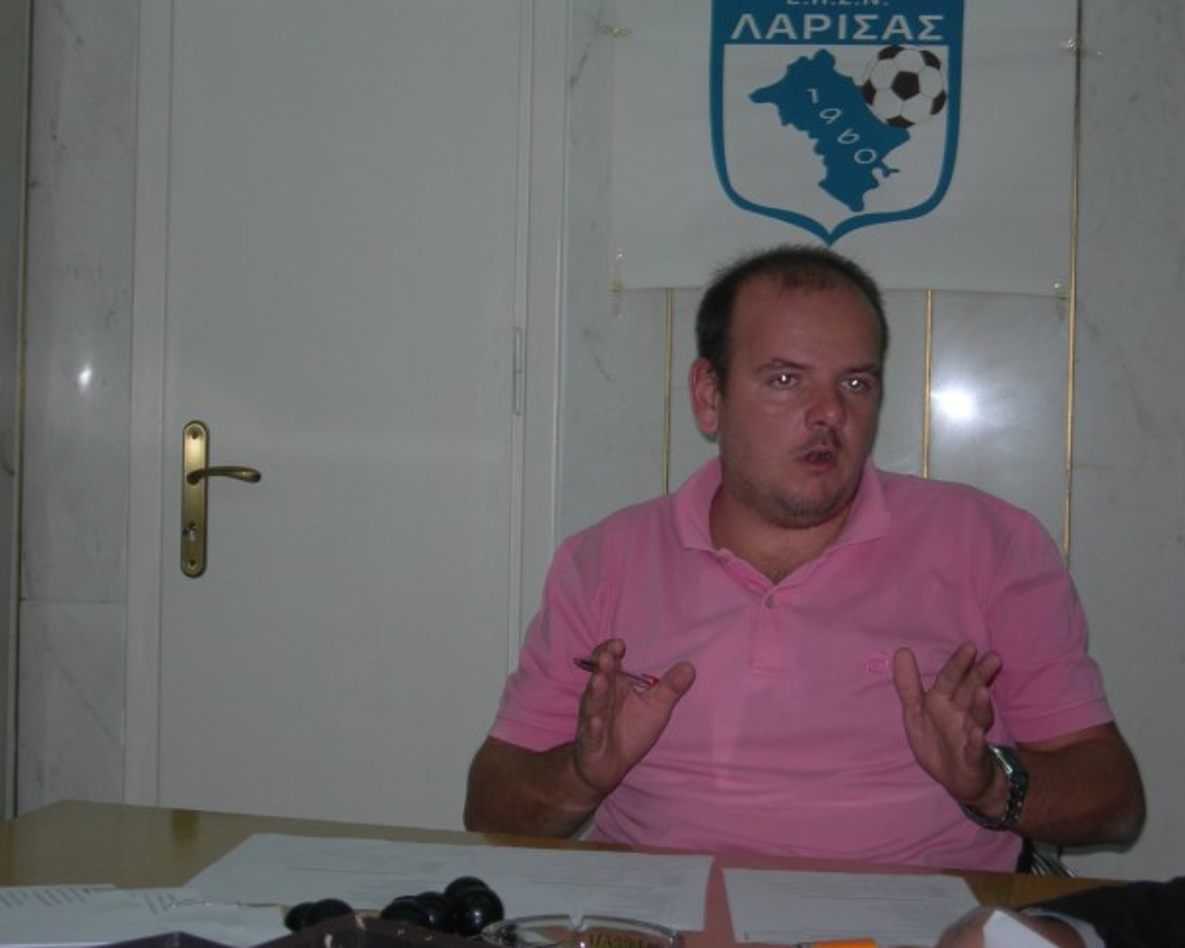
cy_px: 473
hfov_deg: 25.1
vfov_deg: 20.2
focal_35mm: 76
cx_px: 620
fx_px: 2665
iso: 60
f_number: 3.7
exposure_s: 1/60.1
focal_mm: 14.9
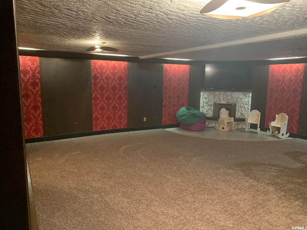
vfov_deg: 53.1
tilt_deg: -7.0
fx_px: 231
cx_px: 154
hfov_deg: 67.3
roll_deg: -2.3
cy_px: 115
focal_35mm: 26
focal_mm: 4.25
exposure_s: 1/30
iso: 400
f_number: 1.8
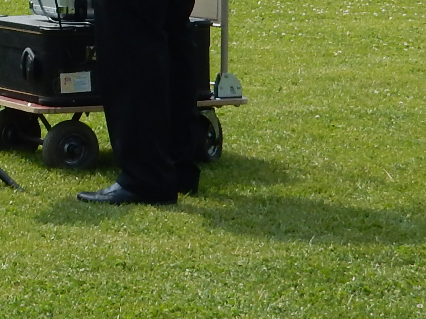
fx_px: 2843
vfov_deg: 6.4
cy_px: -149
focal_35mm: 231
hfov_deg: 8.1
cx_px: -443
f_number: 4.5
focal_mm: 9
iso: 125
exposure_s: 1/640
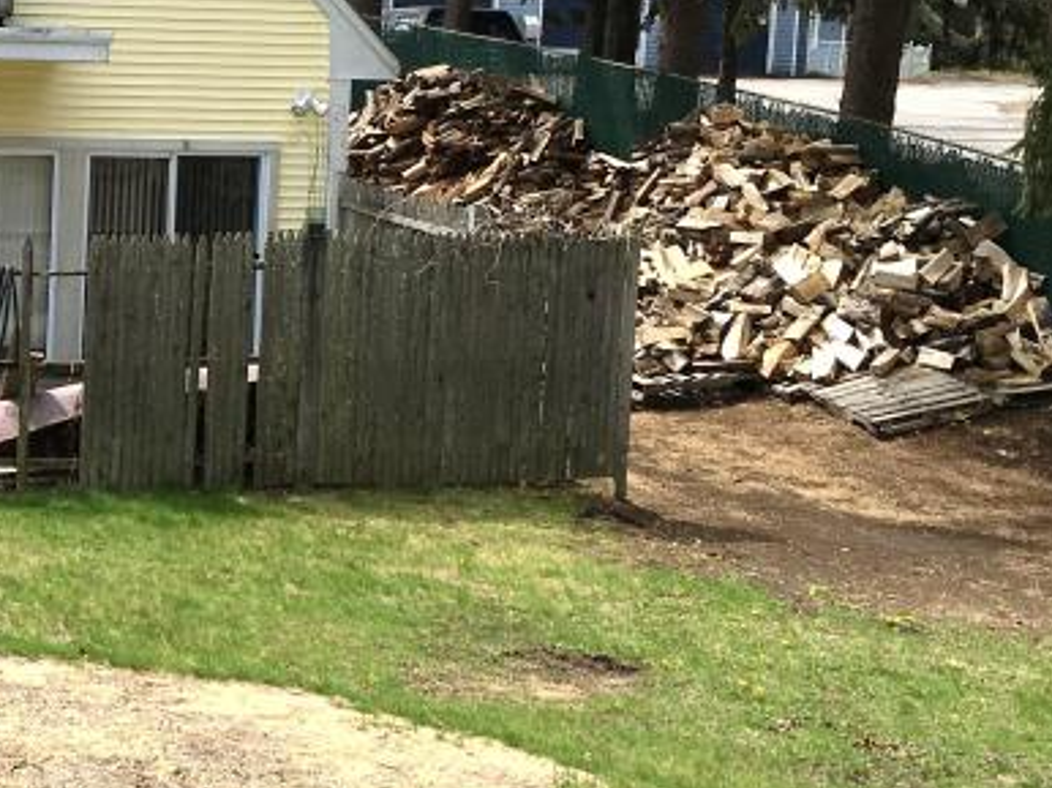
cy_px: 294
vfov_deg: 19.1
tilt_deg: -5.2
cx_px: -150
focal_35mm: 77
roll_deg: -1.2
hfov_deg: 23.5
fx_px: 2339
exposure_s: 1/1282
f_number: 2.2
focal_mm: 4.15
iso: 25
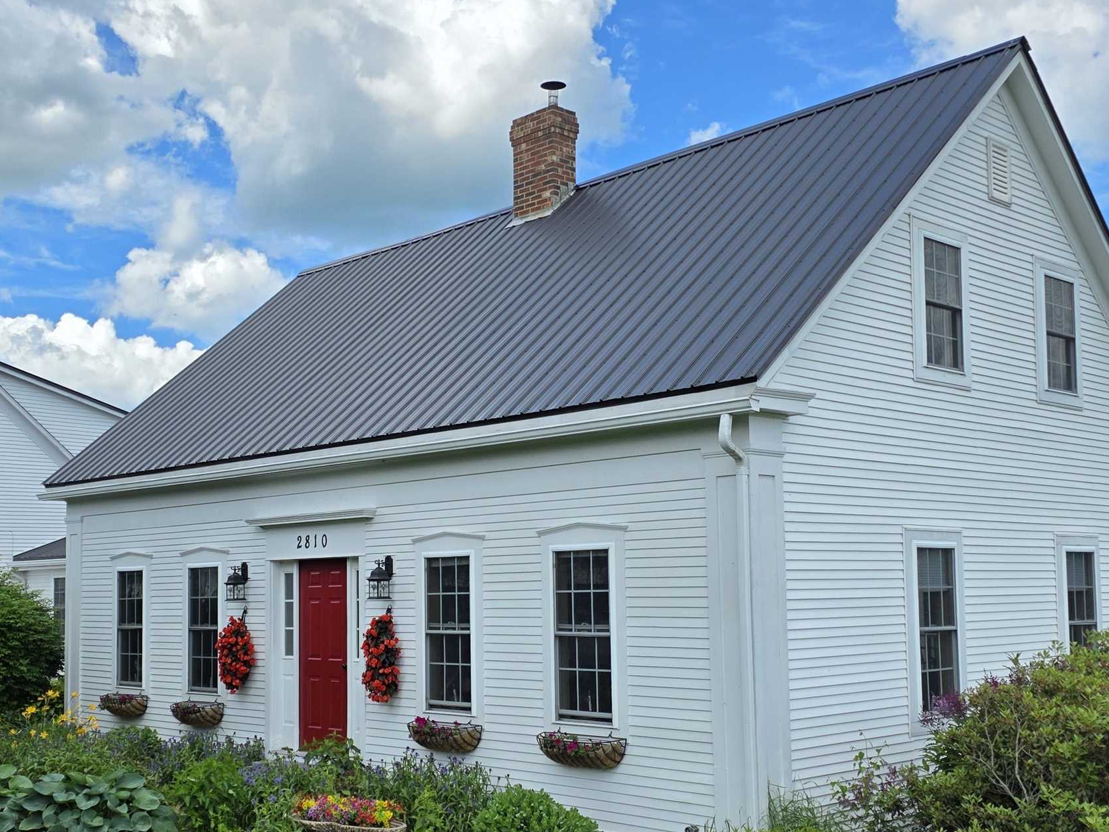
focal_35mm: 42
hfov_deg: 44.7
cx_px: 482
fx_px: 1346
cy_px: 493
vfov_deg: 34.3
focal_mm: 6.3
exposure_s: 1/4650
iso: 80
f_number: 1.7
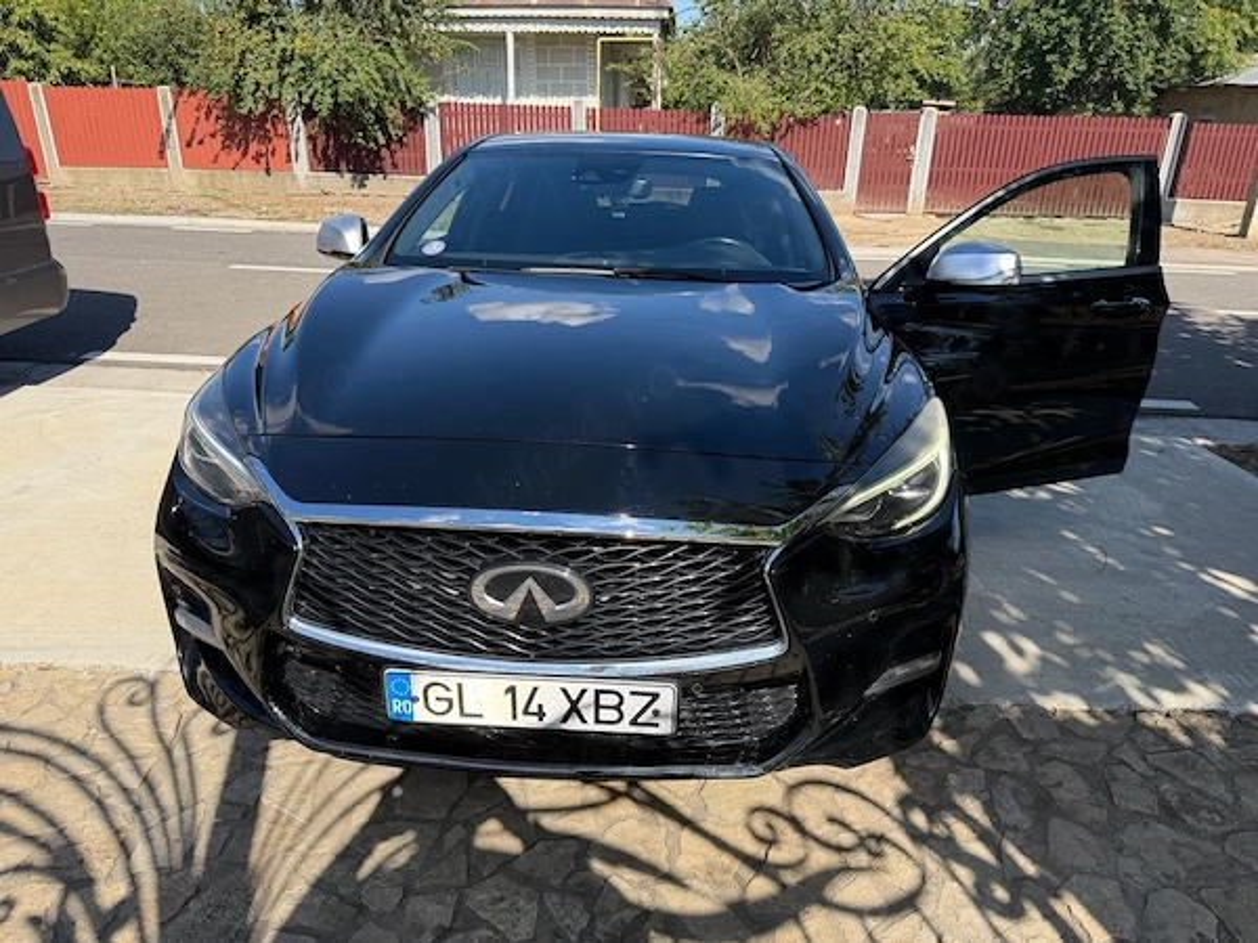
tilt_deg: -21.1
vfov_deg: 56.8
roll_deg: -1.0
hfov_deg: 71.6
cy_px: 472
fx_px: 872
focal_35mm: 24
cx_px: 629
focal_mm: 6.76
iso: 100
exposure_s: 1/2907
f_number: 1.78
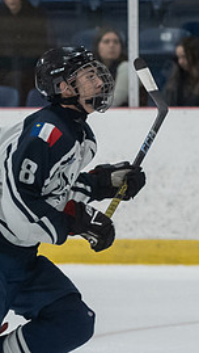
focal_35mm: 442
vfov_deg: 4.9
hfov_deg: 2.8
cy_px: 205
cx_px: 61
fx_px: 4132
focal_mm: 100
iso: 2500
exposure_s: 1/1250
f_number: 2.8
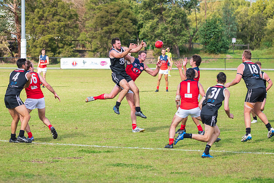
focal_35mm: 166
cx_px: 146
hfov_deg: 12.3
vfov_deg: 8.3
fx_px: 1267
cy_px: 86
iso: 800
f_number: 7.1
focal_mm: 150
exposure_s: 1/1600
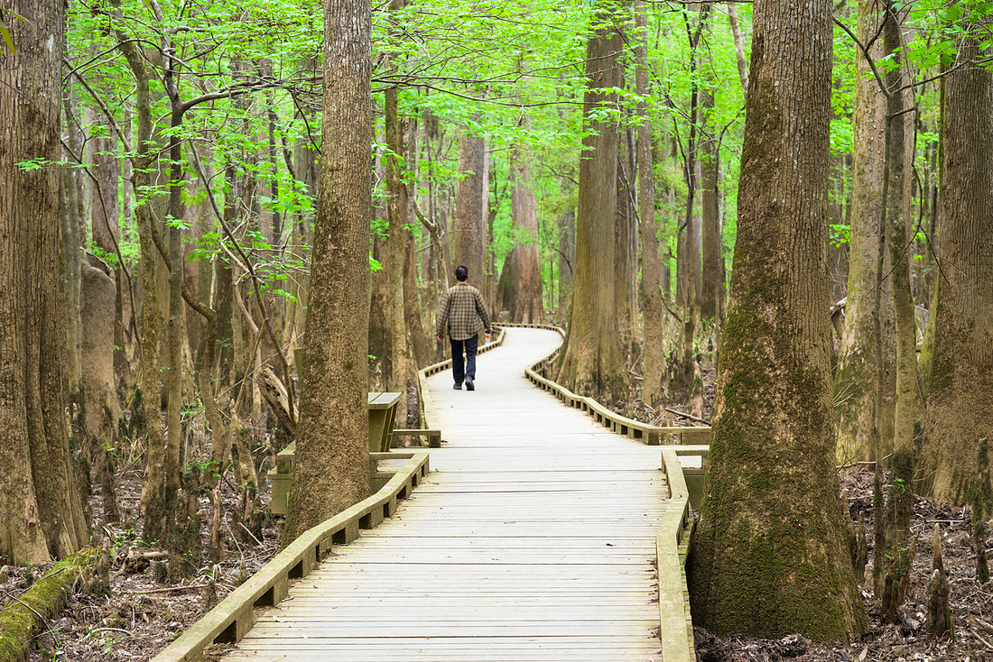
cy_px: 331
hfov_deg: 21.5
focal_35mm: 95
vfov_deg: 14.4
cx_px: 496
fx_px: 2621
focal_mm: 95
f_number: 8
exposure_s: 1/50
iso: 640
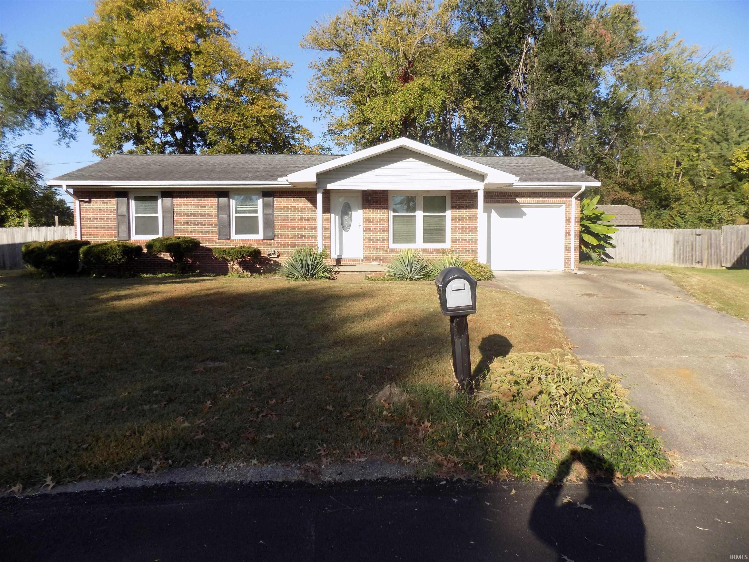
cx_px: 374
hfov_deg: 73.9
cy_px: 281
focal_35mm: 23
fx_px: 498
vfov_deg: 58.9
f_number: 3.1
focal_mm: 4
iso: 80
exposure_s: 1/640
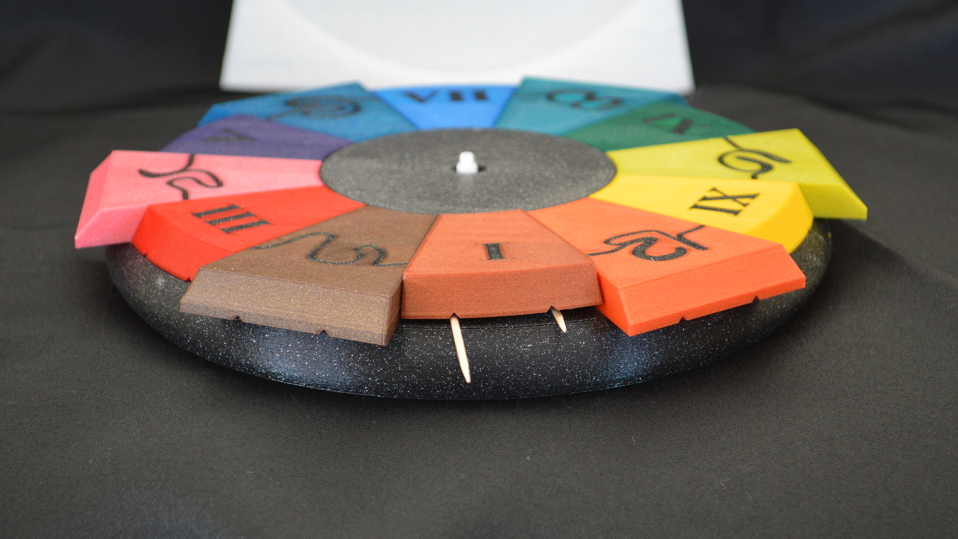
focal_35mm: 87
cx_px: 479
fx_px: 2198
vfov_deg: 14.0
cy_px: 272
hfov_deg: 24.6
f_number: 5.6
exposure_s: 1/10
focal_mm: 55
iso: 800
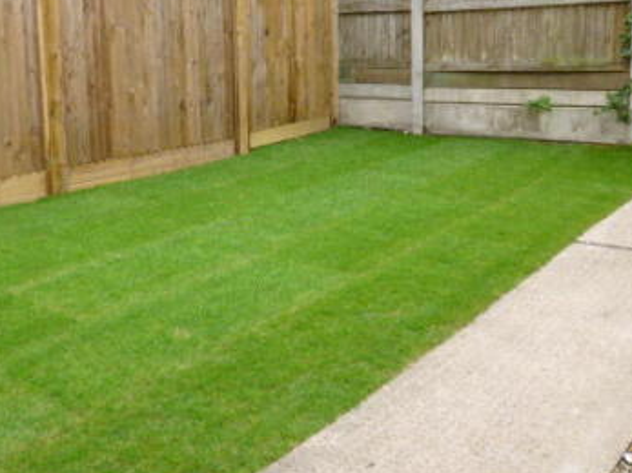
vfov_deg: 33.8
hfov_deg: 43.6
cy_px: 136
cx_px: 170
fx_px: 767
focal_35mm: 42
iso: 100
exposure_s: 1/125
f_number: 3.1
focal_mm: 4.5
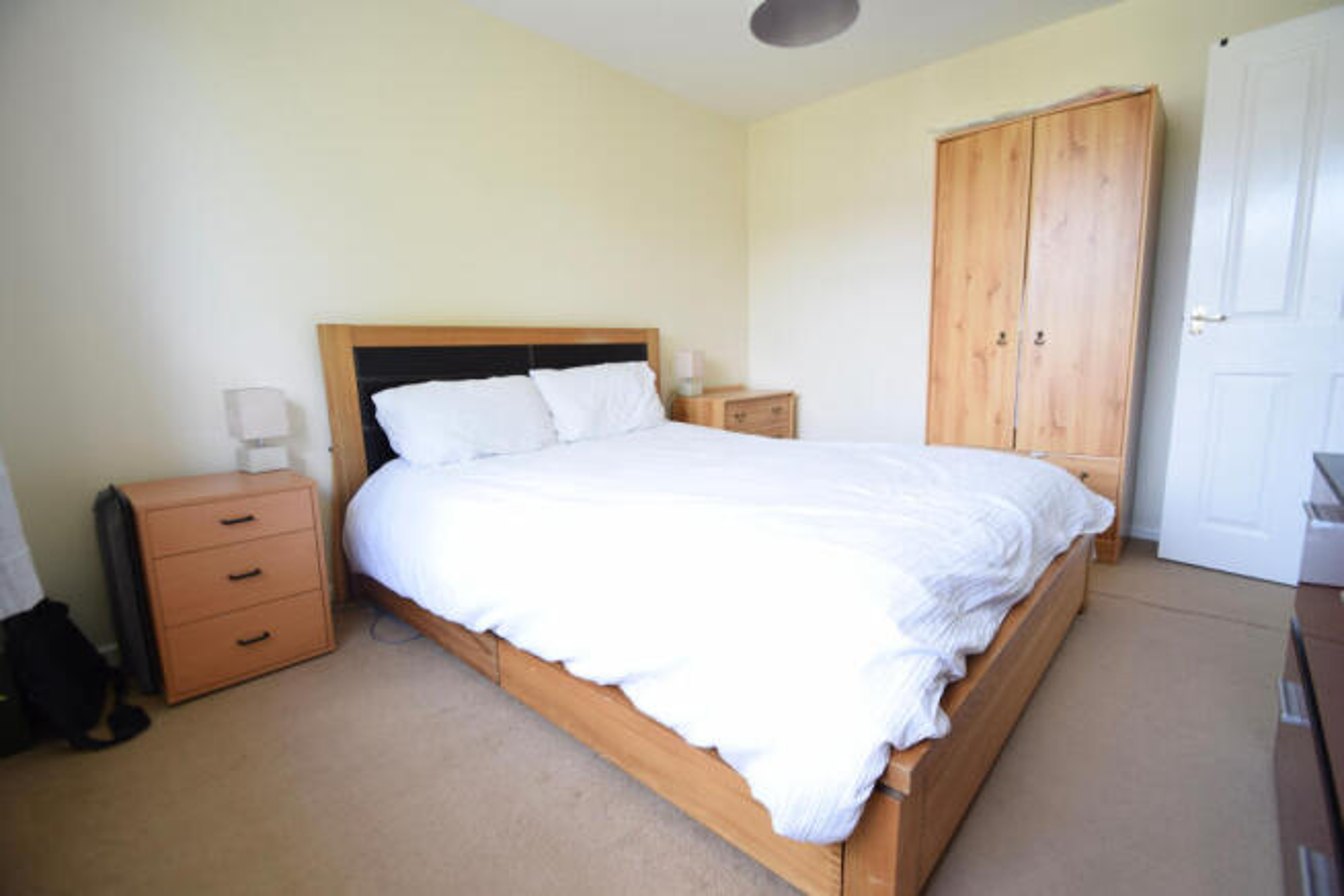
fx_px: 560
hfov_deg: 100.4
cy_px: 448
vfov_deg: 77.4
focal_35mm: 15
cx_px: 672
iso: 110
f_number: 4.5
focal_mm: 10
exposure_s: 1/15
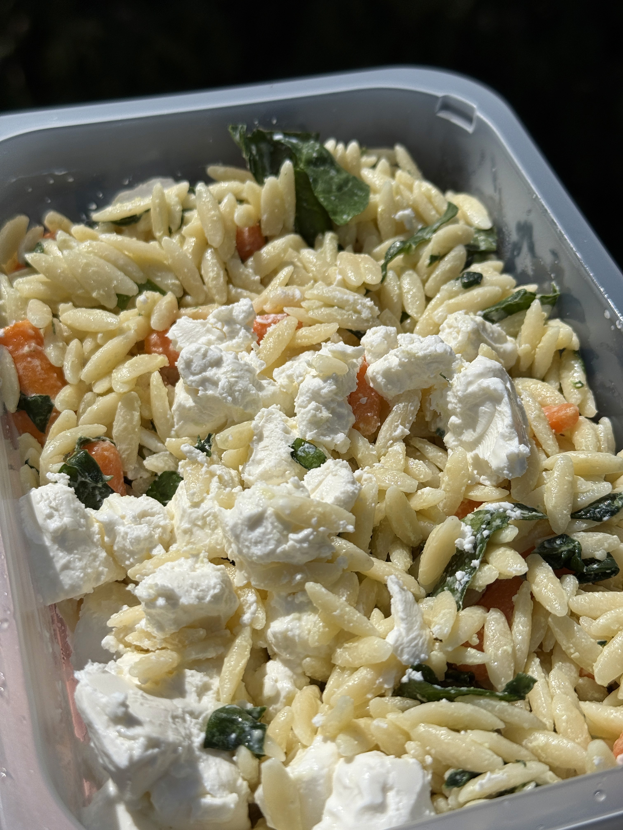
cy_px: 415
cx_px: 312
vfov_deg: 39.7
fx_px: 1152
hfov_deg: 30.3
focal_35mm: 48
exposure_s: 1/11364
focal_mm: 6.76
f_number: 1.78
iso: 50
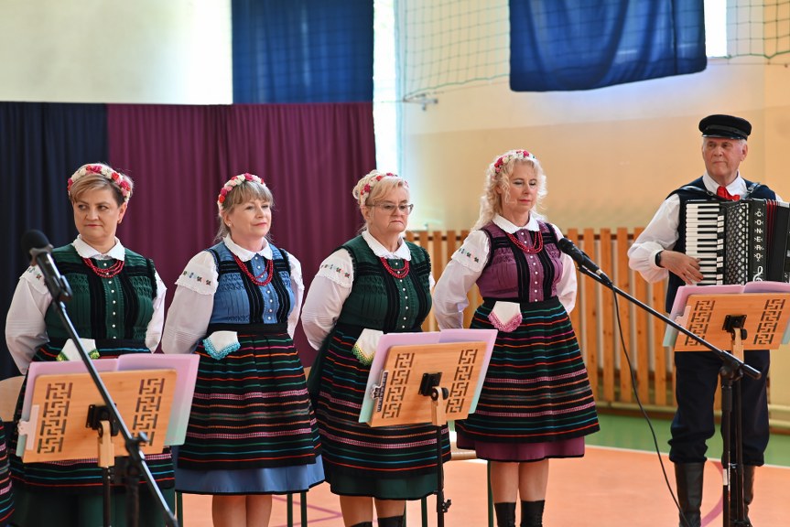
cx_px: 395
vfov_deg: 16.1
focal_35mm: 85
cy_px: 264
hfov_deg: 23.9
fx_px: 1866
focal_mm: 85
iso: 800
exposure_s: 1/125
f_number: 2.8
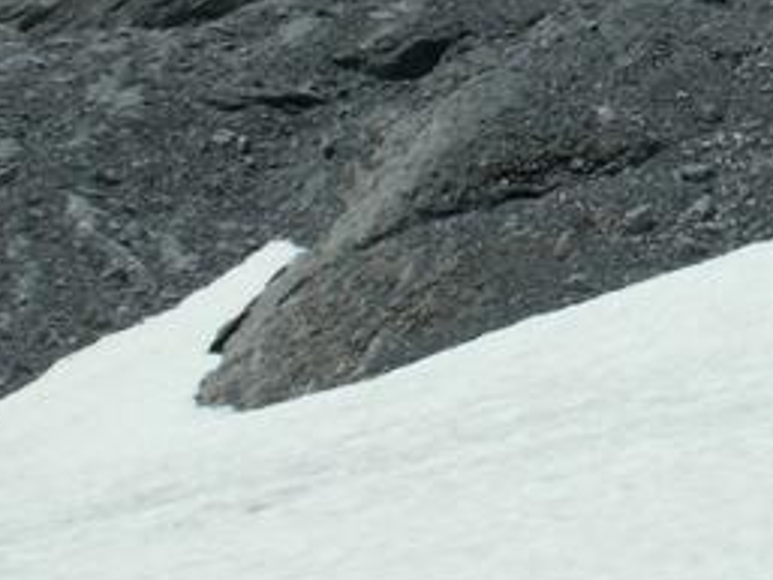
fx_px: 1944
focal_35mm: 87
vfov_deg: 16.4
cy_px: -78
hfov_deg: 21.0
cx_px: 914
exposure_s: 1/400
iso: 50
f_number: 8
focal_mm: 5.86
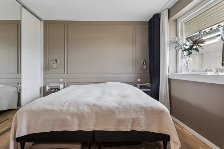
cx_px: 108
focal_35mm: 21
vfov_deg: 59.4
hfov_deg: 81.2
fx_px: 131
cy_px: 71
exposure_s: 1/6
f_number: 10
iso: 250
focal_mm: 17
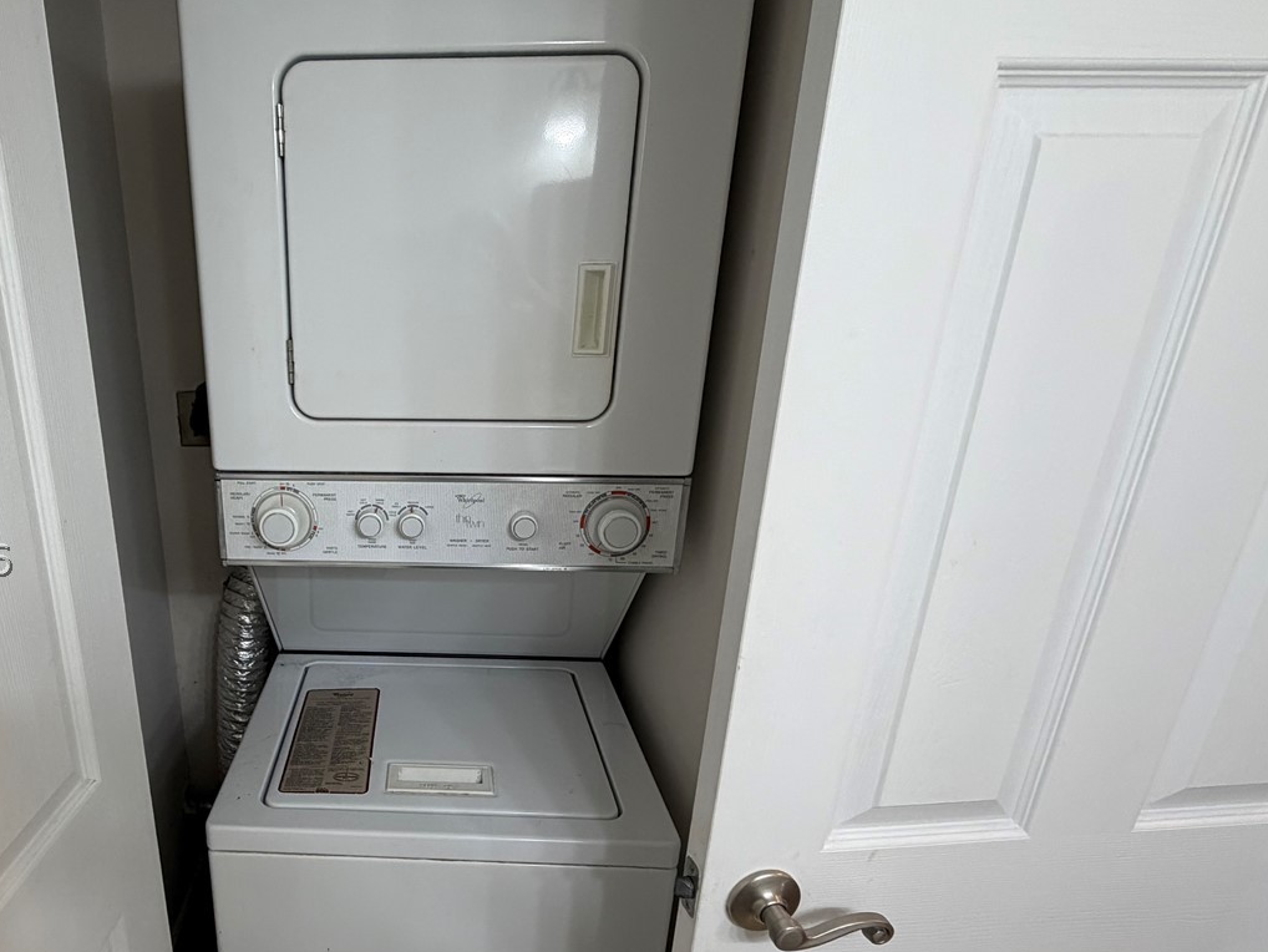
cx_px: 394
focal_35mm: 22
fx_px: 806
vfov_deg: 60.7
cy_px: 559
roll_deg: +1.0
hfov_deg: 73.4
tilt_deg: -20.1
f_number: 2.2
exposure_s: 1/120
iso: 160
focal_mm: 2.22
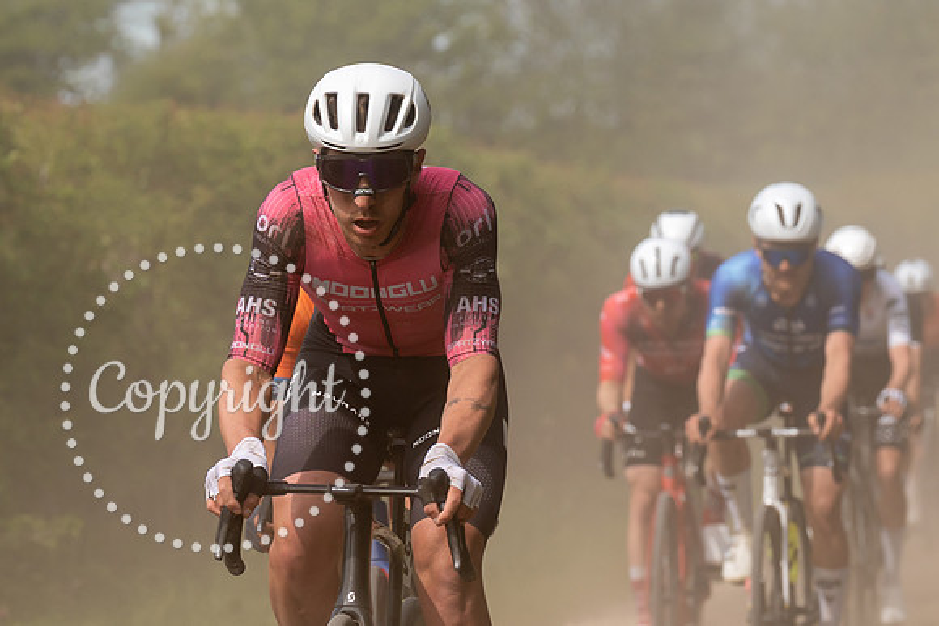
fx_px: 8614
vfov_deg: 4.2
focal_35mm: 330
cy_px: 275
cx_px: 429
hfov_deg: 6.2
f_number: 5
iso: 160
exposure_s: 1/1000
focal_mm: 139
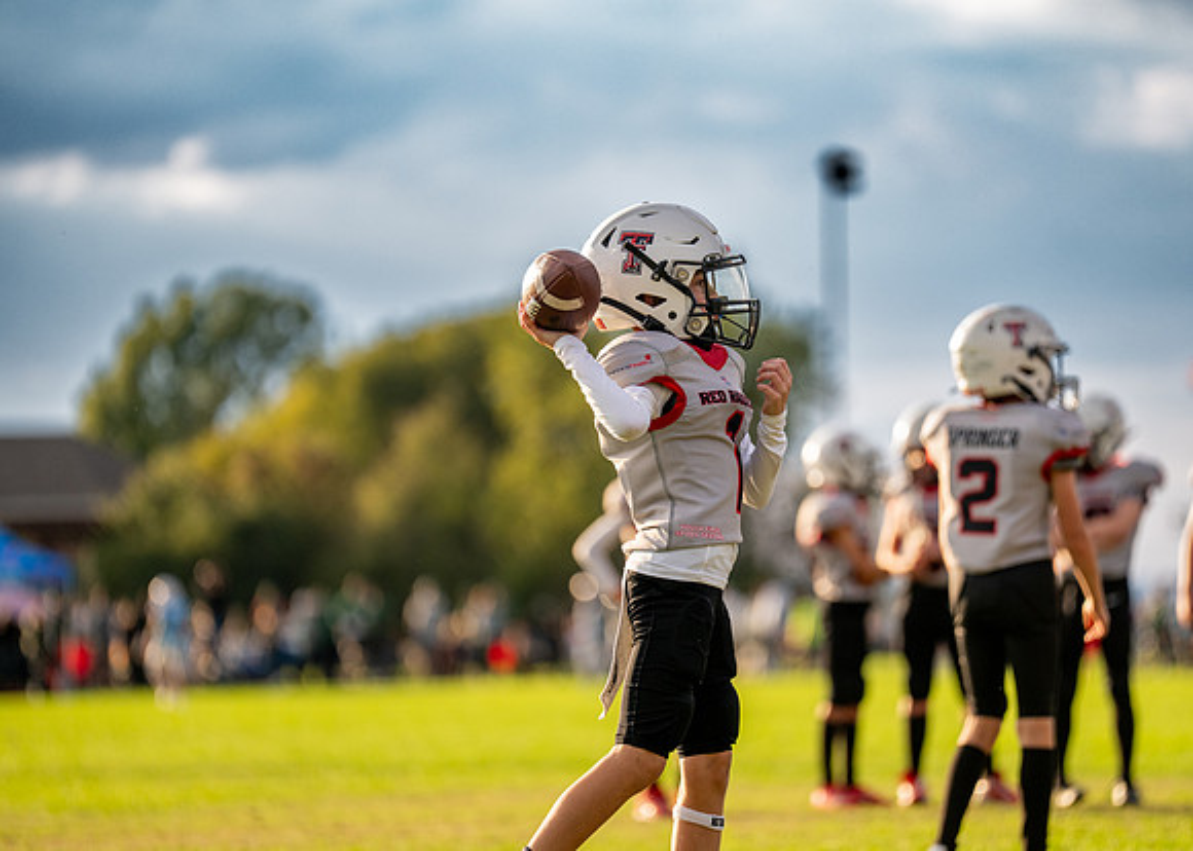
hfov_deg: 9.1
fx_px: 7487
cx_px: 663
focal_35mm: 221
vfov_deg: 6.5
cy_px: 442
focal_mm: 200
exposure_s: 1/2000
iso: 400
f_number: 2.8
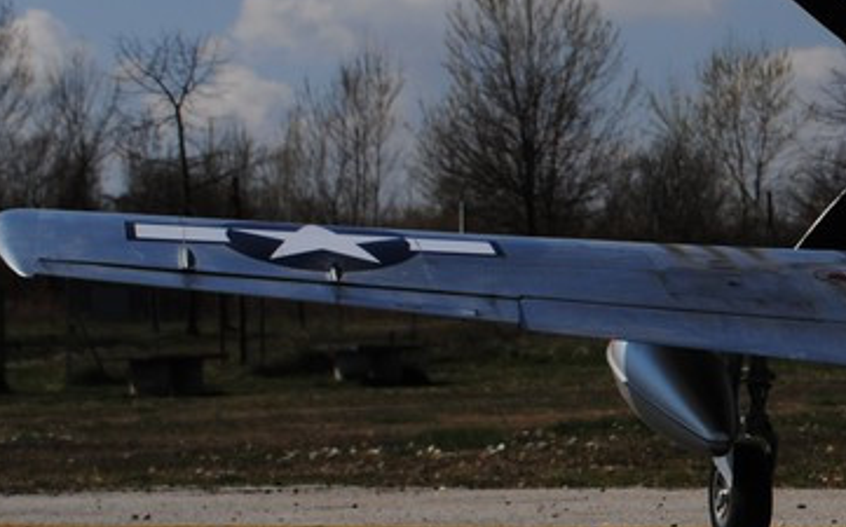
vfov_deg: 11.5
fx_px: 2603
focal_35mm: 113
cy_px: 362
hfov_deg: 17.4
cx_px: 1078
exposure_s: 1/400
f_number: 10
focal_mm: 26
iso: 100
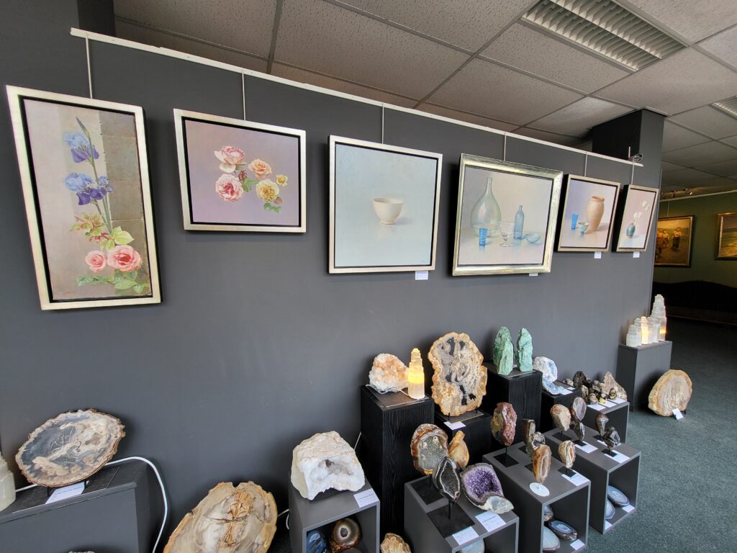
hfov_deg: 106.2
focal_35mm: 13
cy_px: 276
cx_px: 368
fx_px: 277
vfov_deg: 89.9
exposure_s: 1/100
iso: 50
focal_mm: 1.74
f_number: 2.2
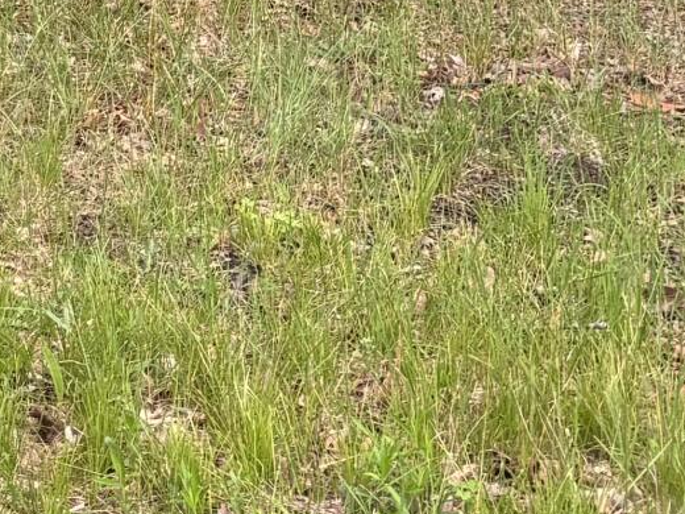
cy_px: -380
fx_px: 2968
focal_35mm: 150
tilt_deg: -3.5
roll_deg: -0.6
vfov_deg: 9.5
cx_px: -850
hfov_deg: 11.4
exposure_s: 1/141
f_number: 1.6
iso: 40
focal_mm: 5.96
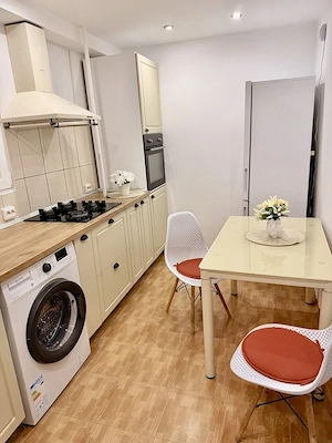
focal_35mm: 24
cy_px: 222
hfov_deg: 56.8
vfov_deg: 71.6
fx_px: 307
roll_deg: +3.8
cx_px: 166
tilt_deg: -16.2
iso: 100
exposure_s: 1/100
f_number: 1.78
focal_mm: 6.76
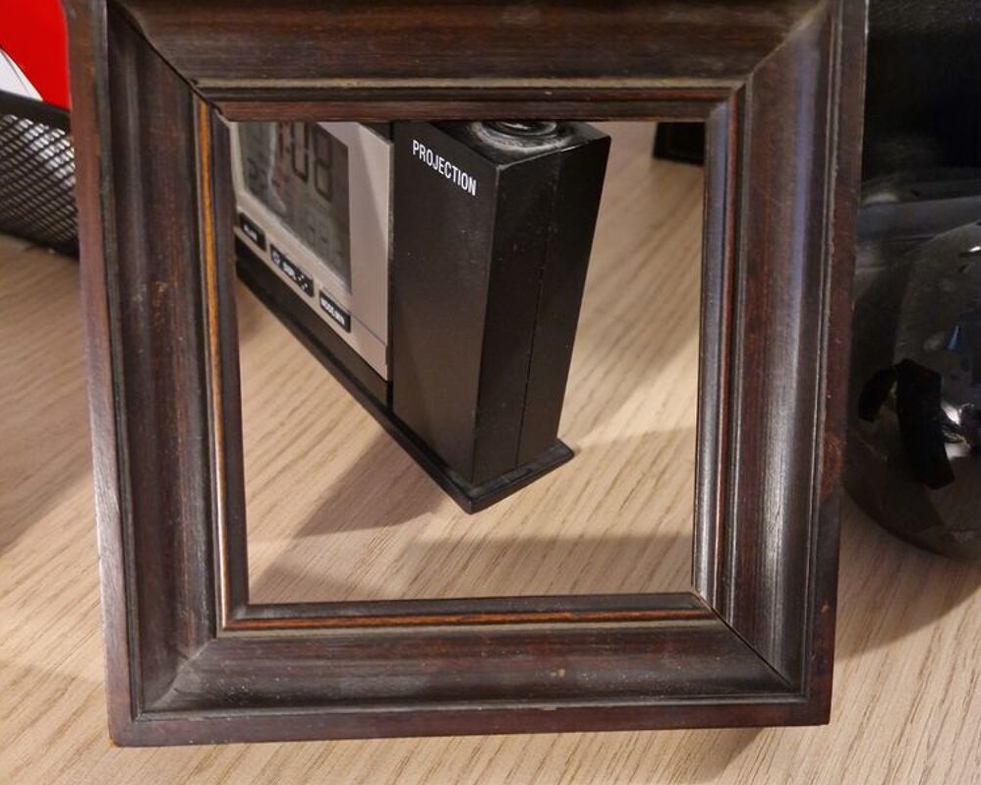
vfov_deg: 47.7
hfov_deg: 58.8
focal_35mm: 30
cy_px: 519
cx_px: 490
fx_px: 871
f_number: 1.8
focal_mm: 5.4
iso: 800
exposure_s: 1/50
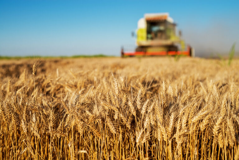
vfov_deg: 27.0
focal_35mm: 50
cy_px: 80
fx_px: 332
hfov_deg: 39.6
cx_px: 120
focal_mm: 50
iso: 200
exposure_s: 1/2000
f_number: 3.5
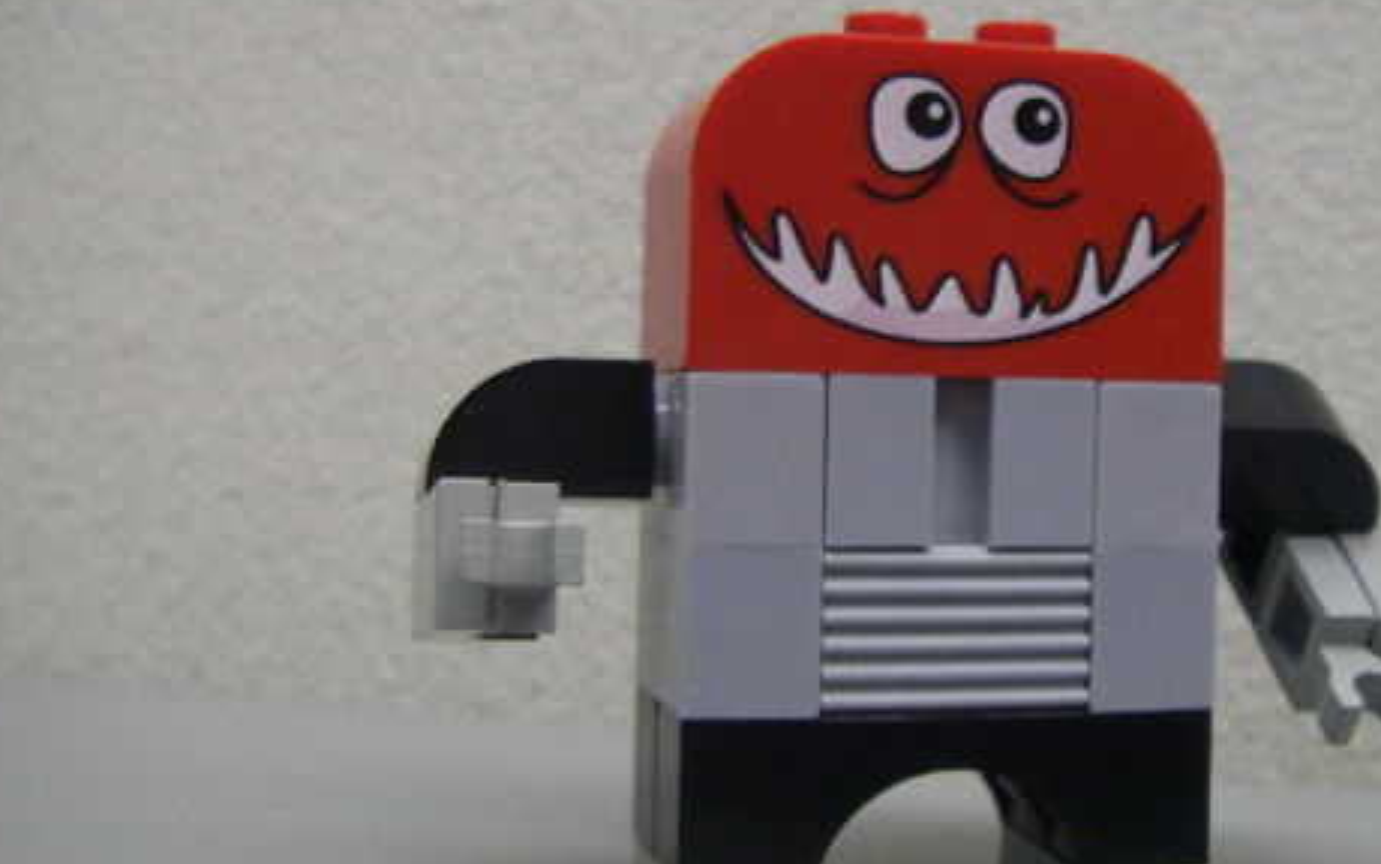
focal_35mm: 56
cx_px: 916
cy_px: 366
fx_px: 2109
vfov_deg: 23.2
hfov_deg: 35.9
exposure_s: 1/13
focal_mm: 6.3
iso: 160
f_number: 3.3
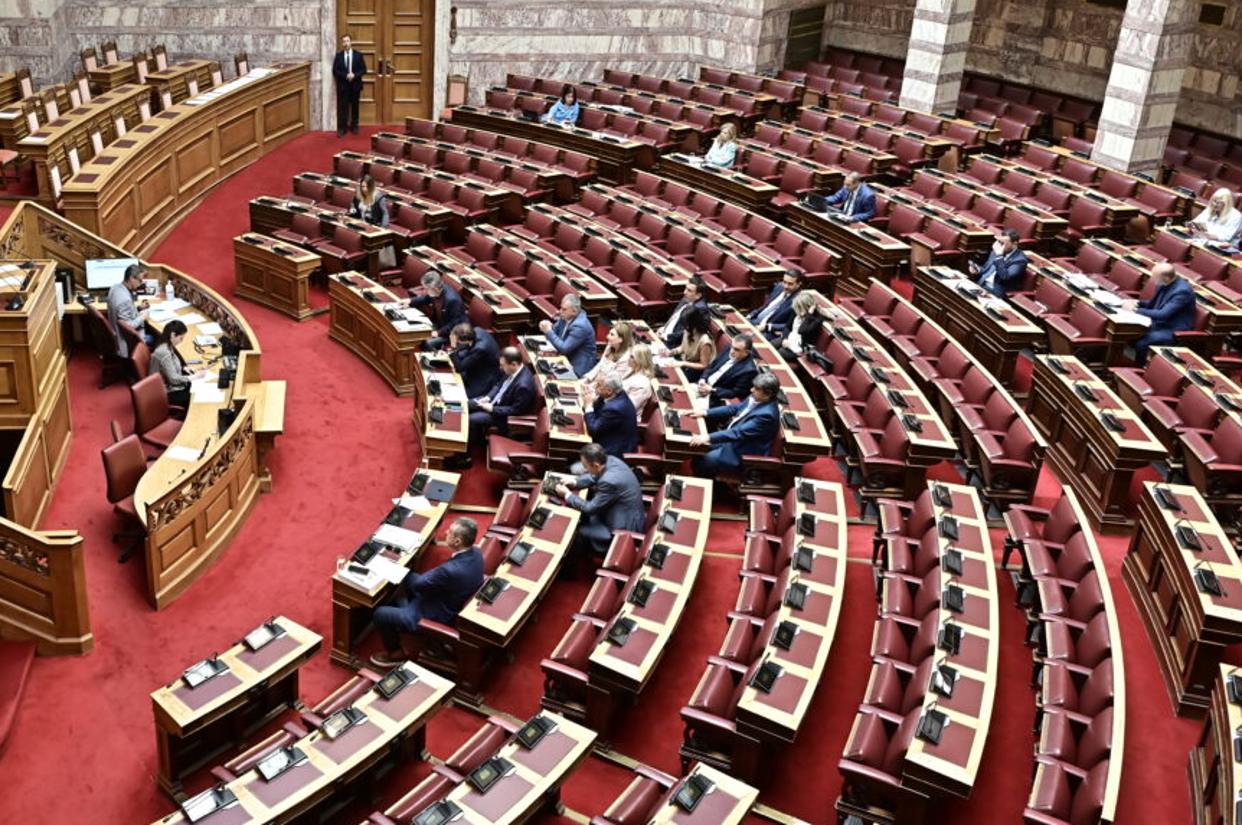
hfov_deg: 48.7
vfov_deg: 34.1
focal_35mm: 39
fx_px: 1344
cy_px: 359
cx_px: 402
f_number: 4
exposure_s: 1/250
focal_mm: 28
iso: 1000
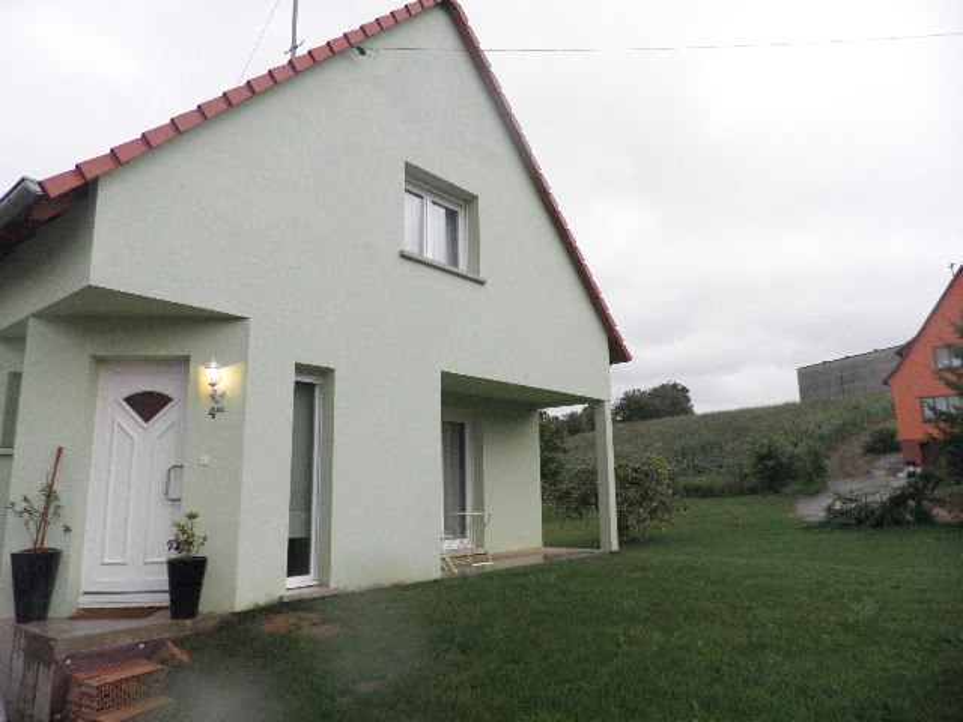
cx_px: 482
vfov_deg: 56.8
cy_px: 361
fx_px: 668
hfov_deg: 71.6
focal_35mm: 24
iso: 250
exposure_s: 1/100
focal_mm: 4.3
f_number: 3.3
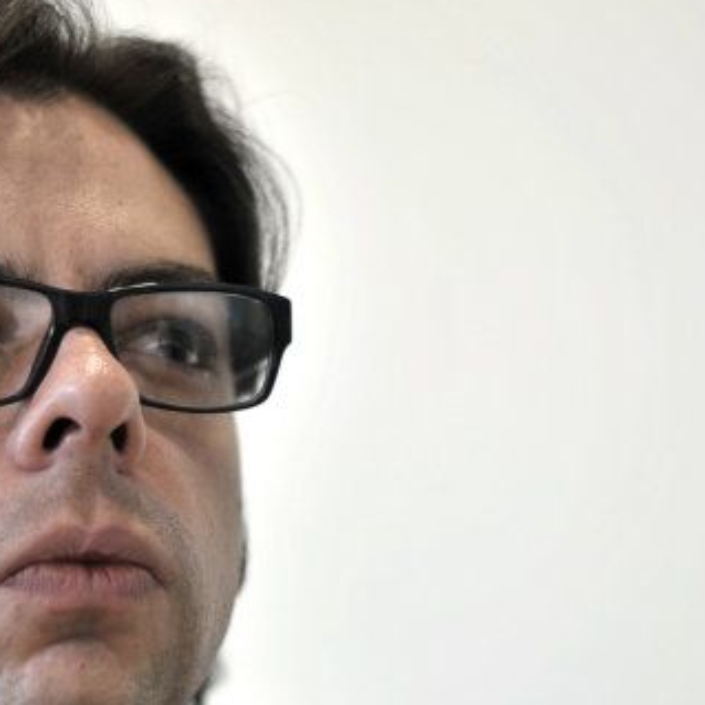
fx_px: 3018
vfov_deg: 13.3
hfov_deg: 13.3
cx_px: 208
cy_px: 478
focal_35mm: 131
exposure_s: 1/400
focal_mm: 50
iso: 400
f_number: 1.8
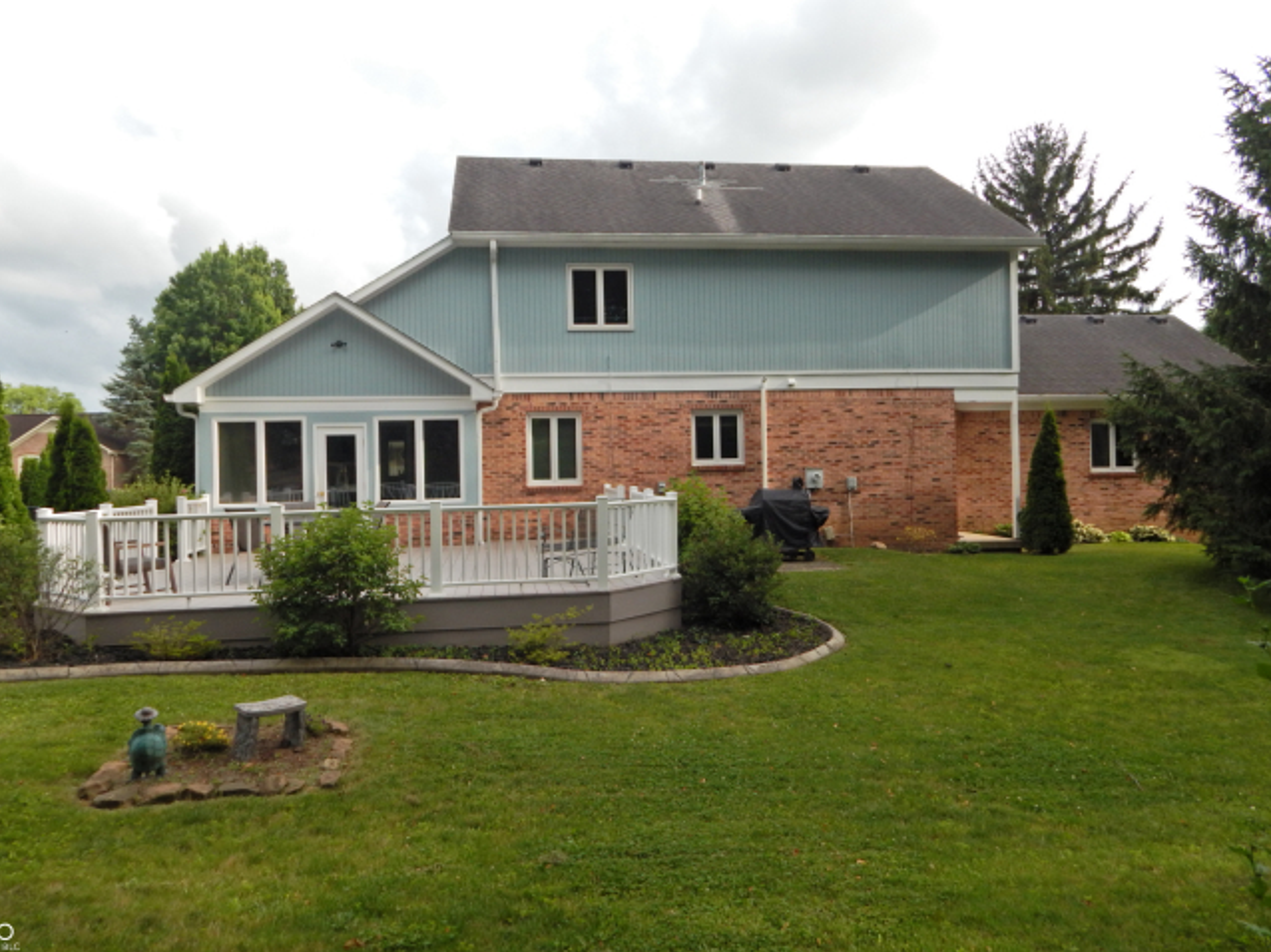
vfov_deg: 58.8
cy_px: 464
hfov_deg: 73.9
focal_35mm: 23
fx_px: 844
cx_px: 621
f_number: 3
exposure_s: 1/500
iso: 125
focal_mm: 4
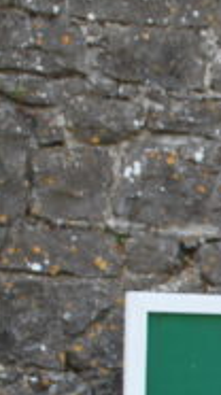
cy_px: 401
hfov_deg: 7.8
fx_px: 1538
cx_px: 461
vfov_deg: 14.4
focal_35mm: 147
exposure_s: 1/60
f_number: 4
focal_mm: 22
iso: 200
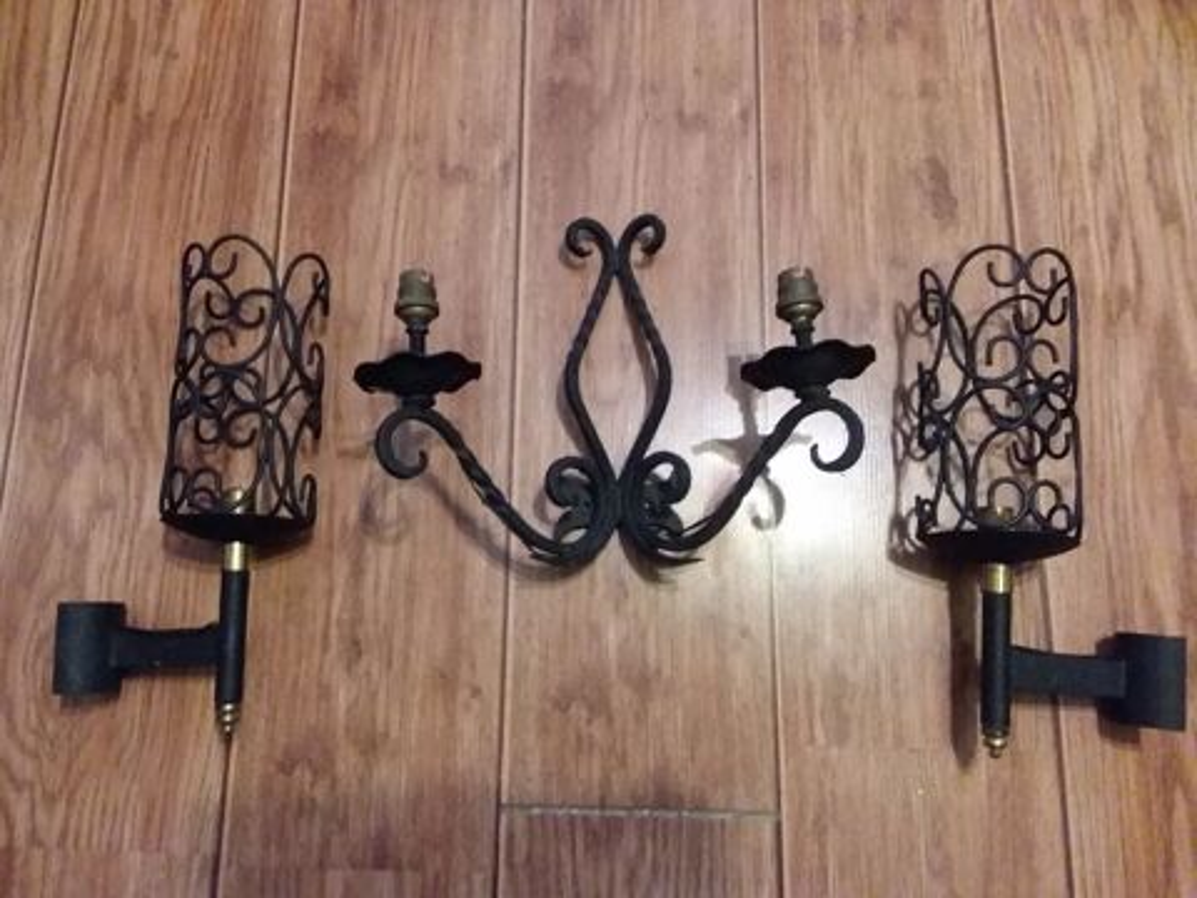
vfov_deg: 51.4
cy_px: 449
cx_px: 598
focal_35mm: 27
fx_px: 934
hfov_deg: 65.3
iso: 400
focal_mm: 2.91
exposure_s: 1/17
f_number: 1.9
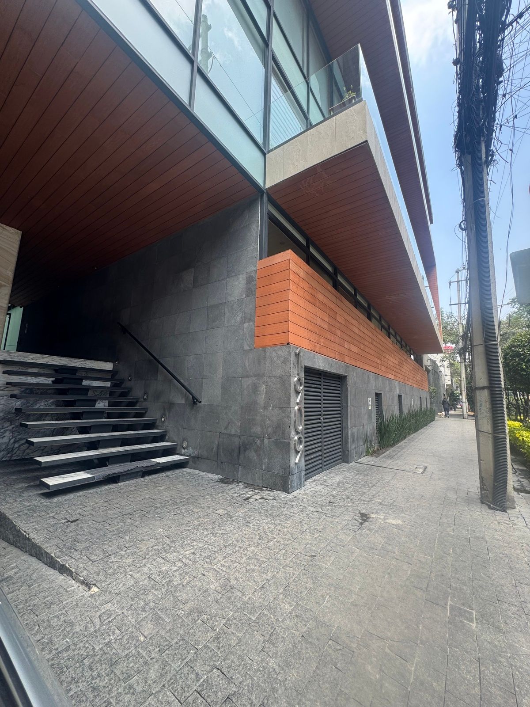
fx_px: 286
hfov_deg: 85.7
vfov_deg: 102.1
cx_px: 265
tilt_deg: +8.6
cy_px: 354
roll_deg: -1.5
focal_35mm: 14
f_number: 2.2
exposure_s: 1/107
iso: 40
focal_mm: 2.22
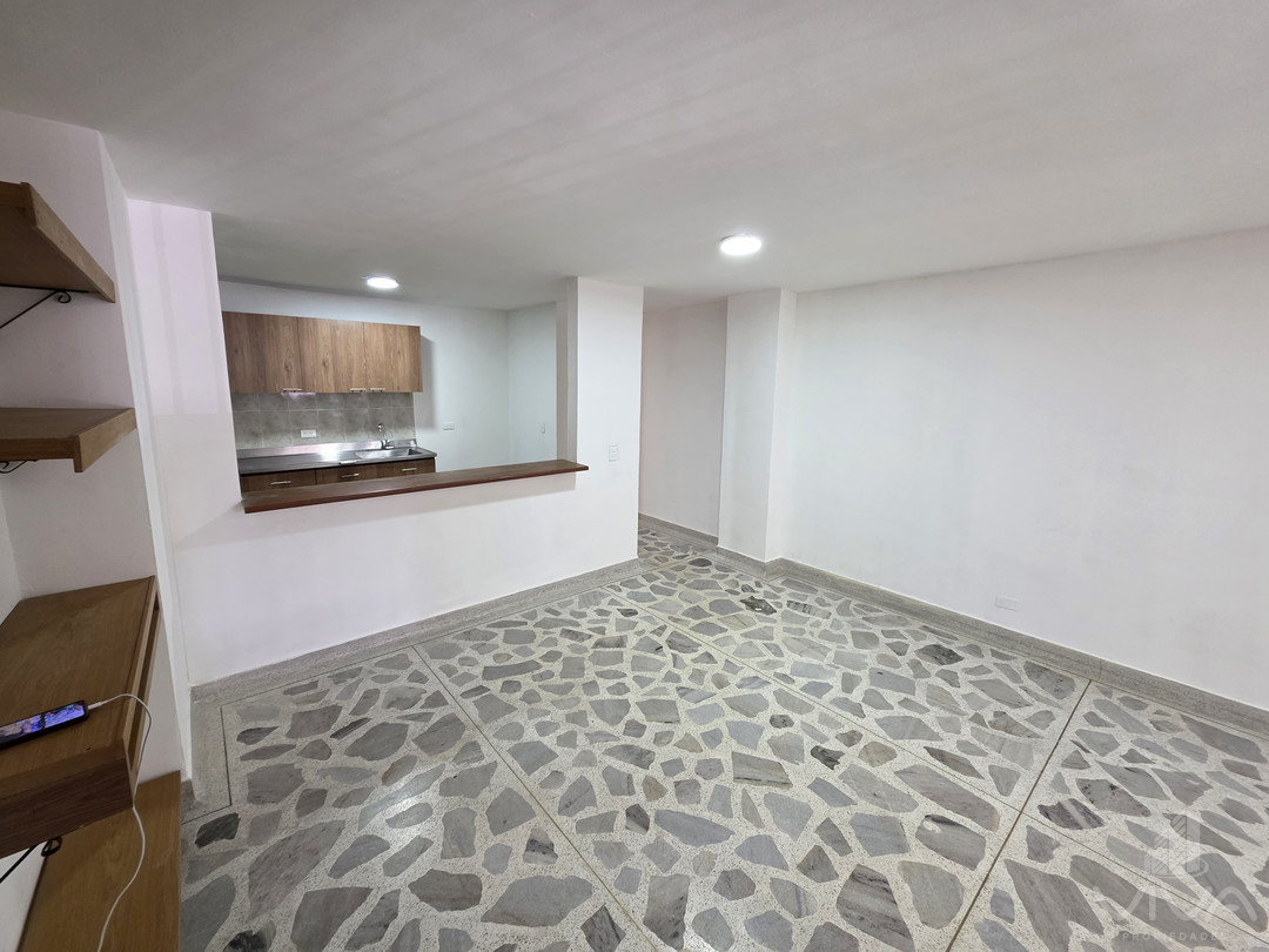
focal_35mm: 13
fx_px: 477
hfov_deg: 106.2
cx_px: 634
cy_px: 476
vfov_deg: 89.9
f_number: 1.9
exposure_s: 1/60
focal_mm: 2.2
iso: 200
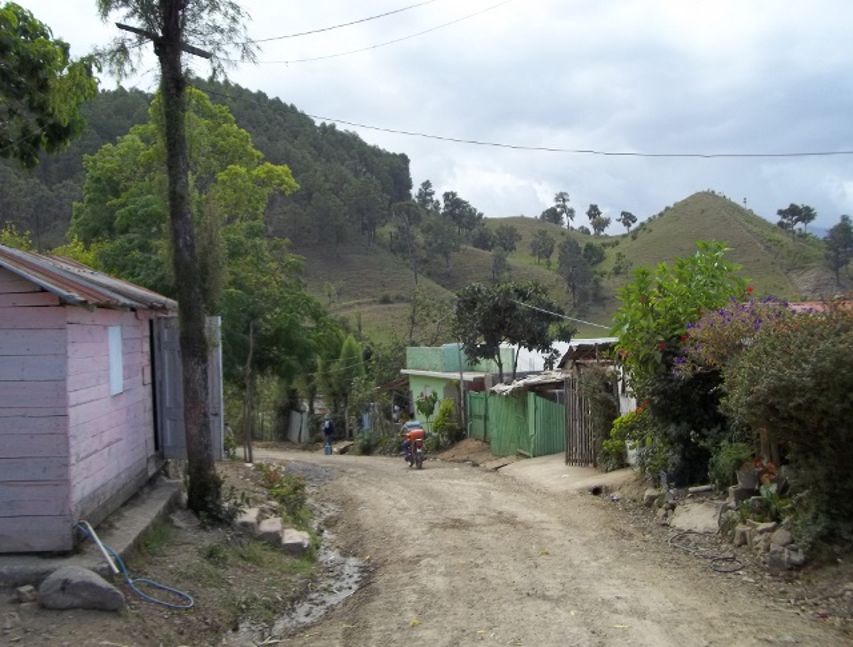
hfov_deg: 56.6
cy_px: 324
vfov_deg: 44.4
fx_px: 792
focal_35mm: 32
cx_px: 426
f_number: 2.9
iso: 64
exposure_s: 1/250
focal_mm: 5.7
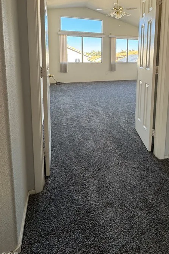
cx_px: 112
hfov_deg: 56.1
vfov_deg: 75.0
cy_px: 76
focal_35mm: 22
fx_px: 155
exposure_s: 1/120
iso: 50
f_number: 2.2
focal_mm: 2.22
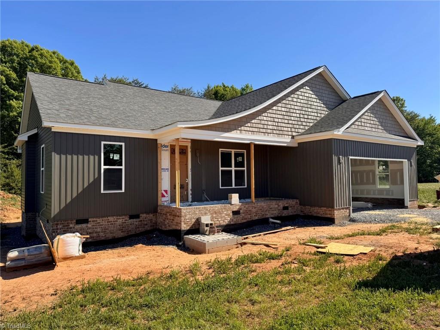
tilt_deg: +1.6
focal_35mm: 24
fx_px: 305
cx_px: 220
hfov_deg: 71.6
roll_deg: +0.5
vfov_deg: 56.8
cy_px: 165
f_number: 1.78
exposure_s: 1/3096
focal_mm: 6.76
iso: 80
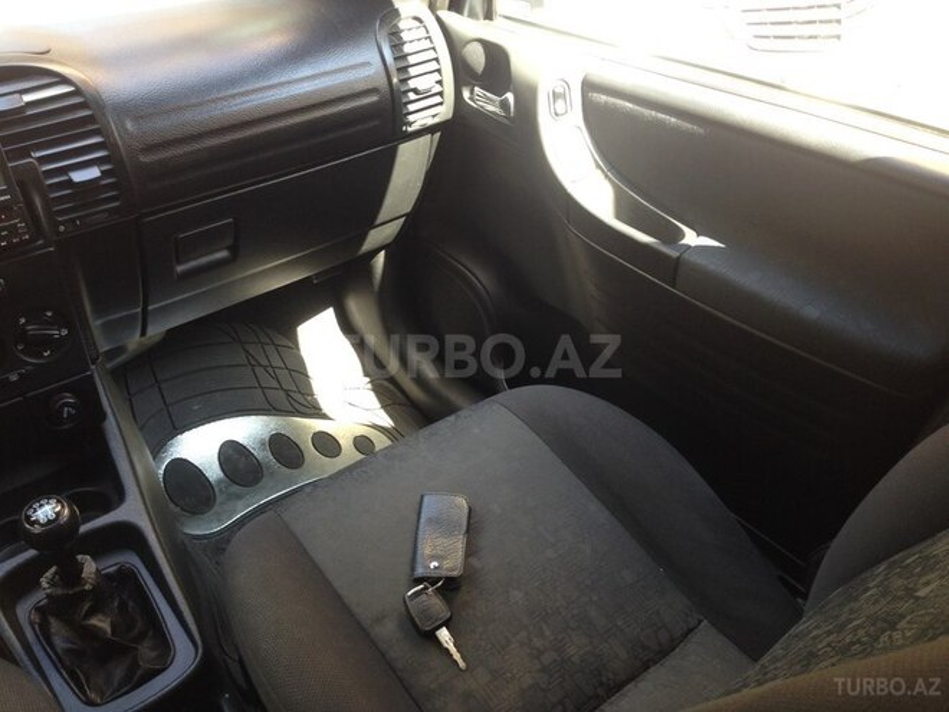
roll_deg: -1.5
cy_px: 356
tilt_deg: -34.4
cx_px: 474
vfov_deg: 42.9
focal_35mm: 33
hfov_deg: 55.4
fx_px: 905
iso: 50
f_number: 2.4
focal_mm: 4.12
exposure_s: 1/20
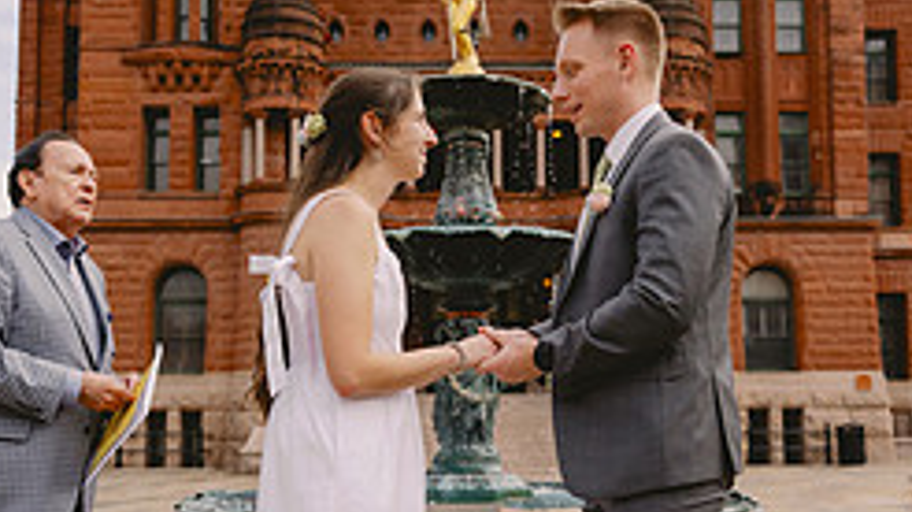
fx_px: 1112
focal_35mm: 46
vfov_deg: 25.8
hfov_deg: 44.5
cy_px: 341
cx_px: 504
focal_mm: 24
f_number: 3.2
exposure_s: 1/4000
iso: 500
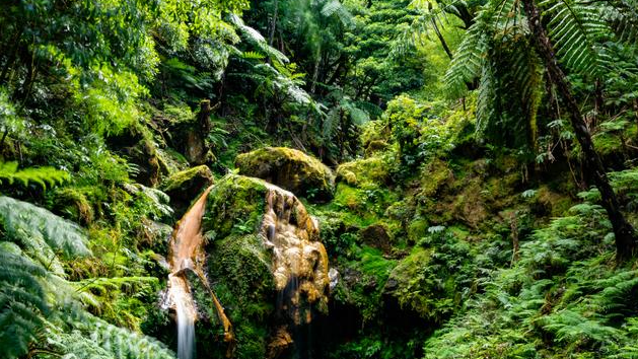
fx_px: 609
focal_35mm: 36
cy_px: 224
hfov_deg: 54.5
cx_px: 228
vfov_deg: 32.7
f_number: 22
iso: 50
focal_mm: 24
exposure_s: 1.3
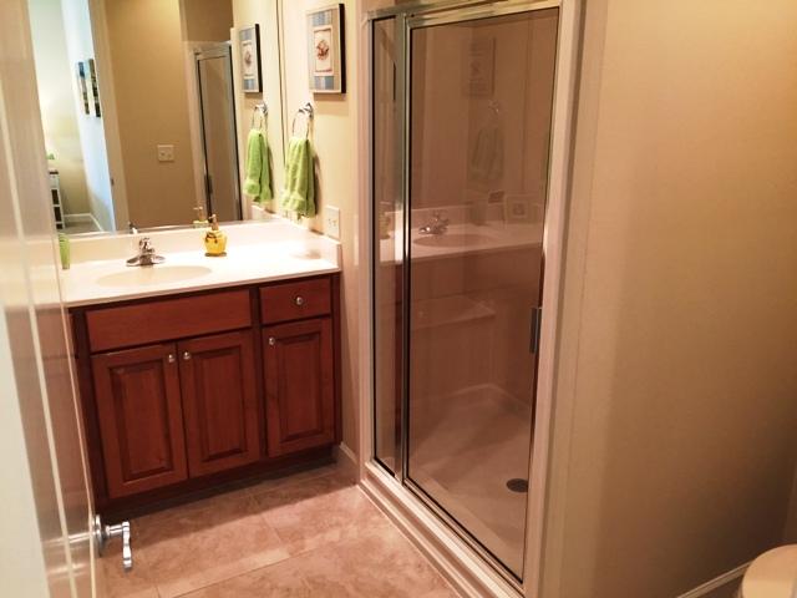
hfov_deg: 61.7
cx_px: 398
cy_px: 299
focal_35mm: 29
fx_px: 668
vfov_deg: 48.2
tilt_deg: -17.5
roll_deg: -0.7
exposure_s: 1/30
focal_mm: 4.15
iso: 125
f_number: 2.2
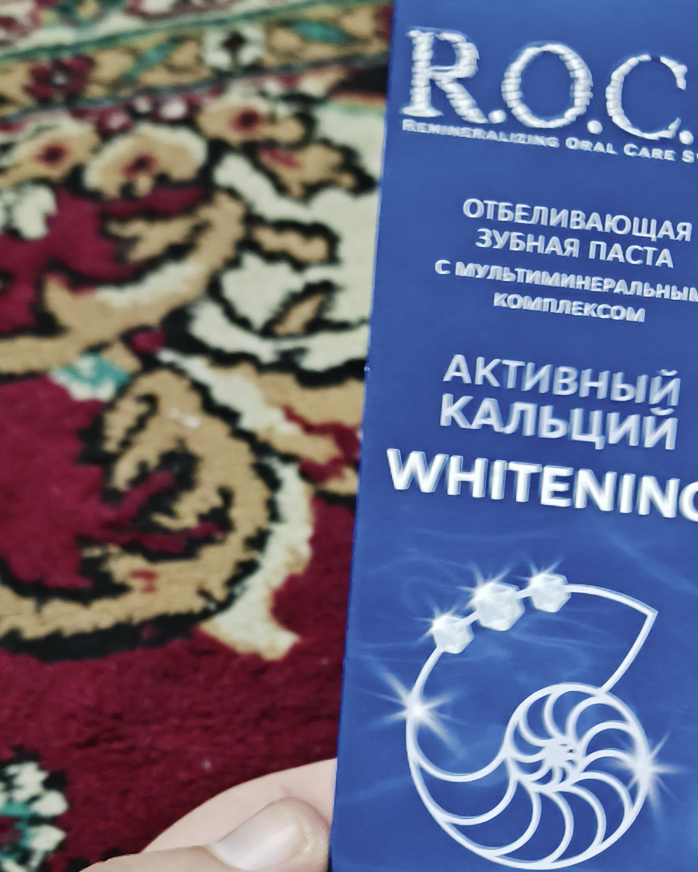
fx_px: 1420
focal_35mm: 55
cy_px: 702
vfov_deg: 33.1
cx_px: 564
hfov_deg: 27.1
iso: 1600
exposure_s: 1/11.1
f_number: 1.7
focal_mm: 4.71
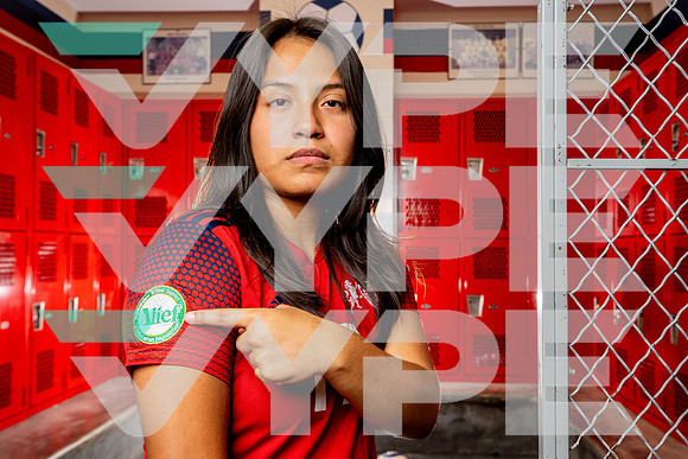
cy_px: 227
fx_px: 797
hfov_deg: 46.7
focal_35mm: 42
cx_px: 344
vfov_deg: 32.1
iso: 400
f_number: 7.1
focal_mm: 38
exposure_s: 1/250
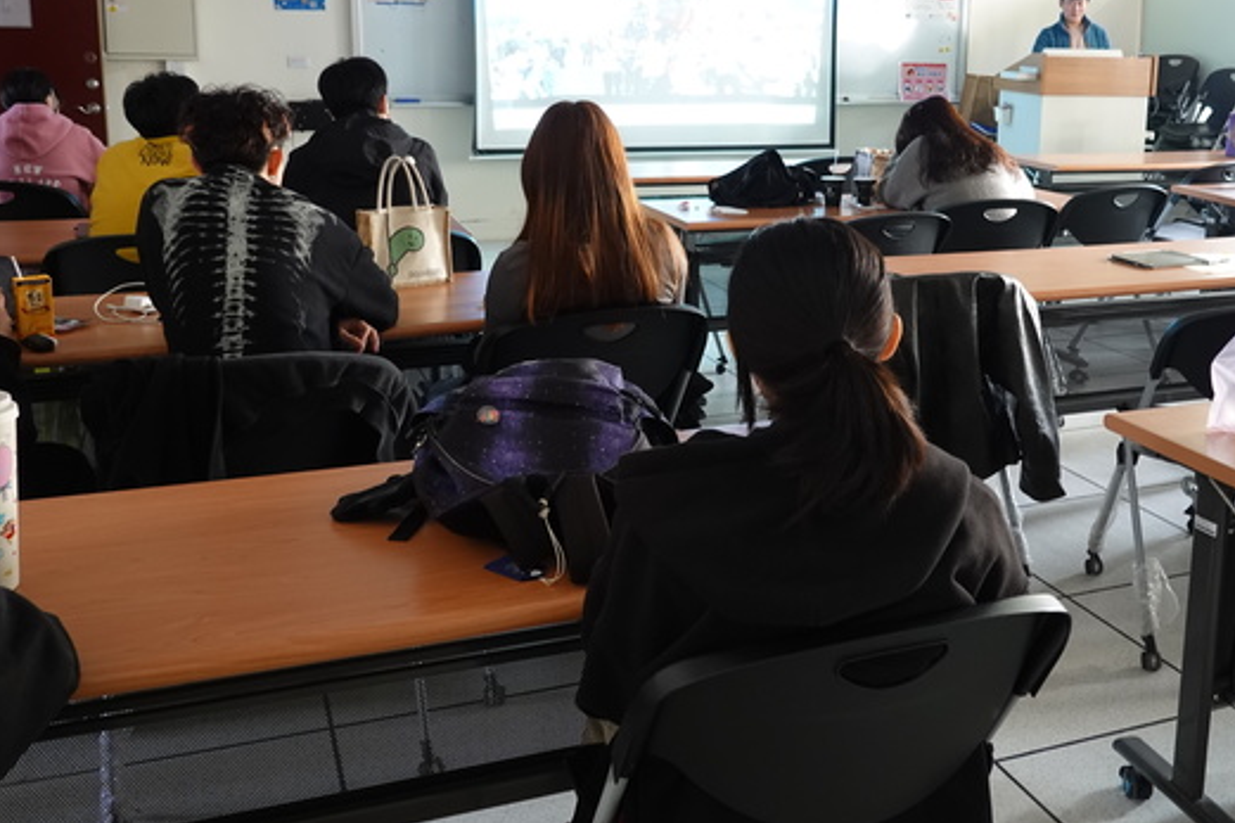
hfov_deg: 49.0
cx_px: 780
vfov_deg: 33.9
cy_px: 274
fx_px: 1337
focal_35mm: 39
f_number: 3.2
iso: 800
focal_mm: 10.83
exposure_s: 1/8
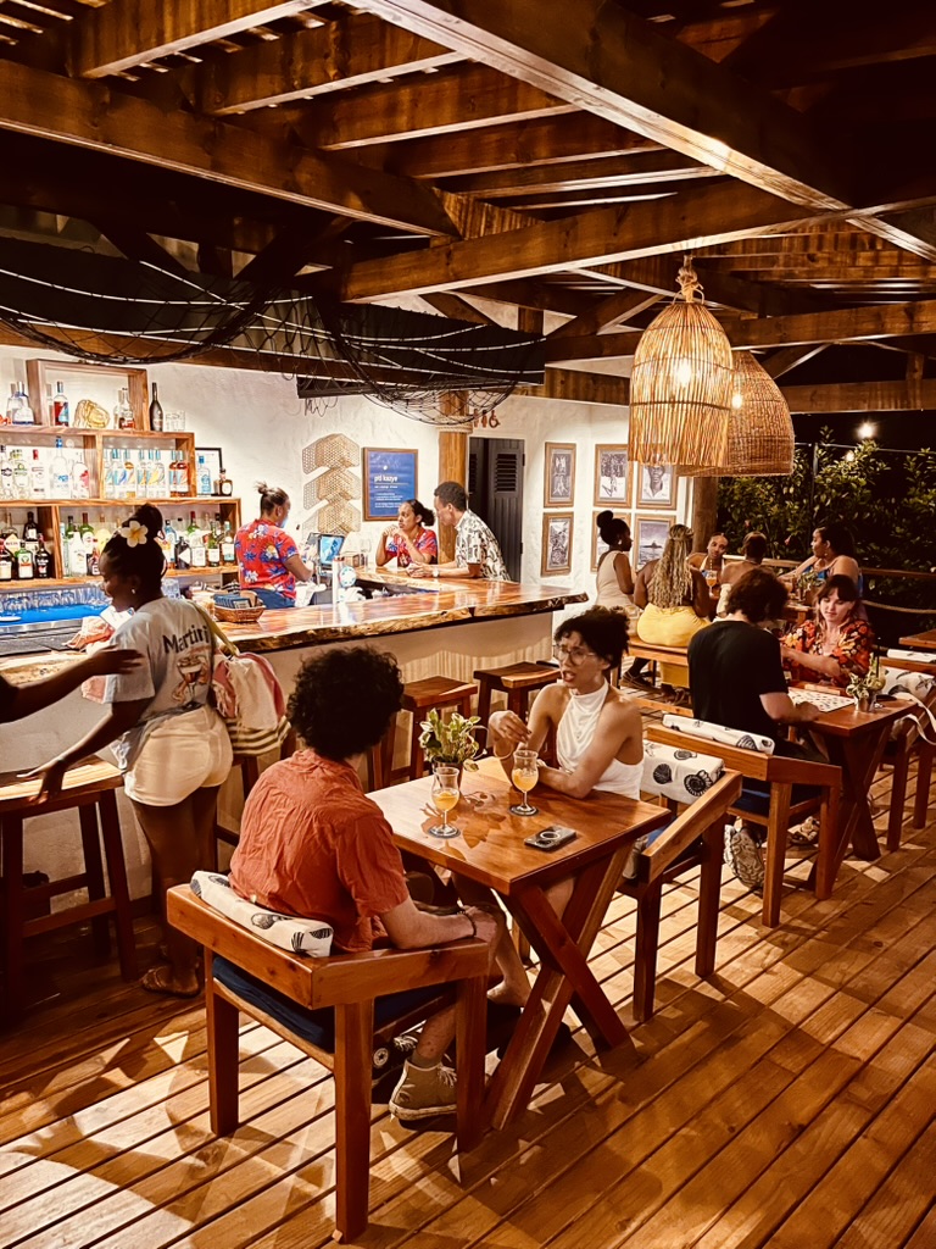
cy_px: 624
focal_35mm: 26
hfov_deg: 53.1
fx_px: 937
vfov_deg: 67.3
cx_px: 468
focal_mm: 5.1
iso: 1000
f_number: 1.6
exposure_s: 1/20
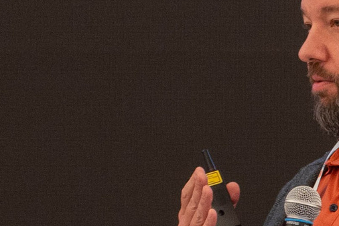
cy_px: 408
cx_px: 342
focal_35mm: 567
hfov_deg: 3.6
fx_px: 5337
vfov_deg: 2.4
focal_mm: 75
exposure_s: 1/200
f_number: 2.8
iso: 640
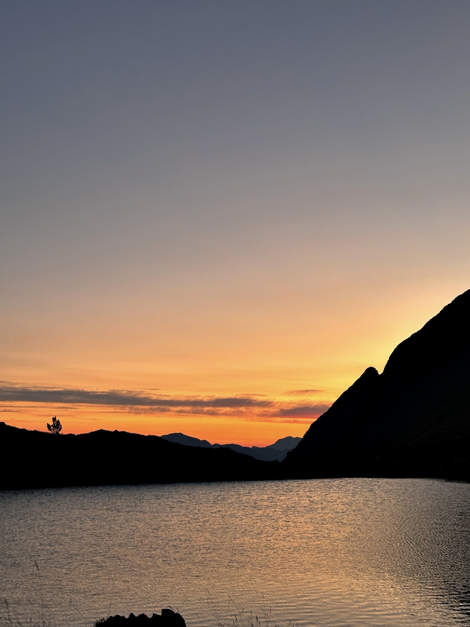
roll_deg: +0.1
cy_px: 314
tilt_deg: +8.9
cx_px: 235
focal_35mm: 52
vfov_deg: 36.8
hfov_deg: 28.0
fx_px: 942
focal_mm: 5.96
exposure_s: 1/60
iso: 80
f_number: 1.6
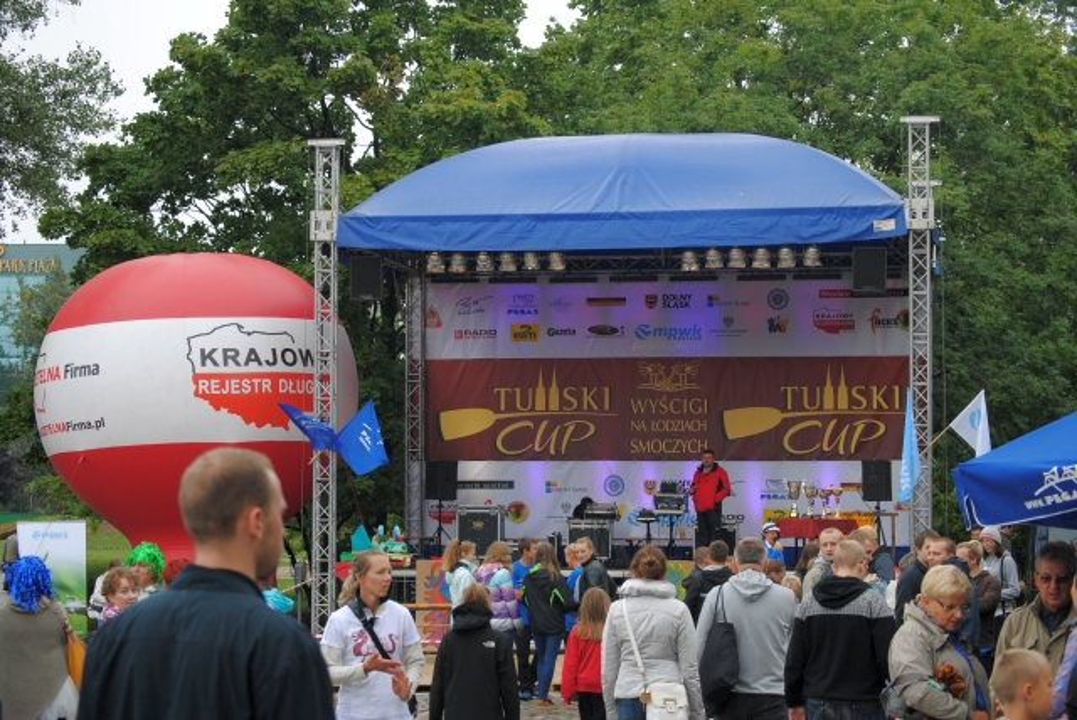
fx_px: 2470
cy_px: 360
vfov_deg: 16.6
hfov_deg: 24.6
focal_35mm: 82
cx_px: 538
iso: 140
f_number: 5.6
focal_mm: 55
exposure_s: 1/125
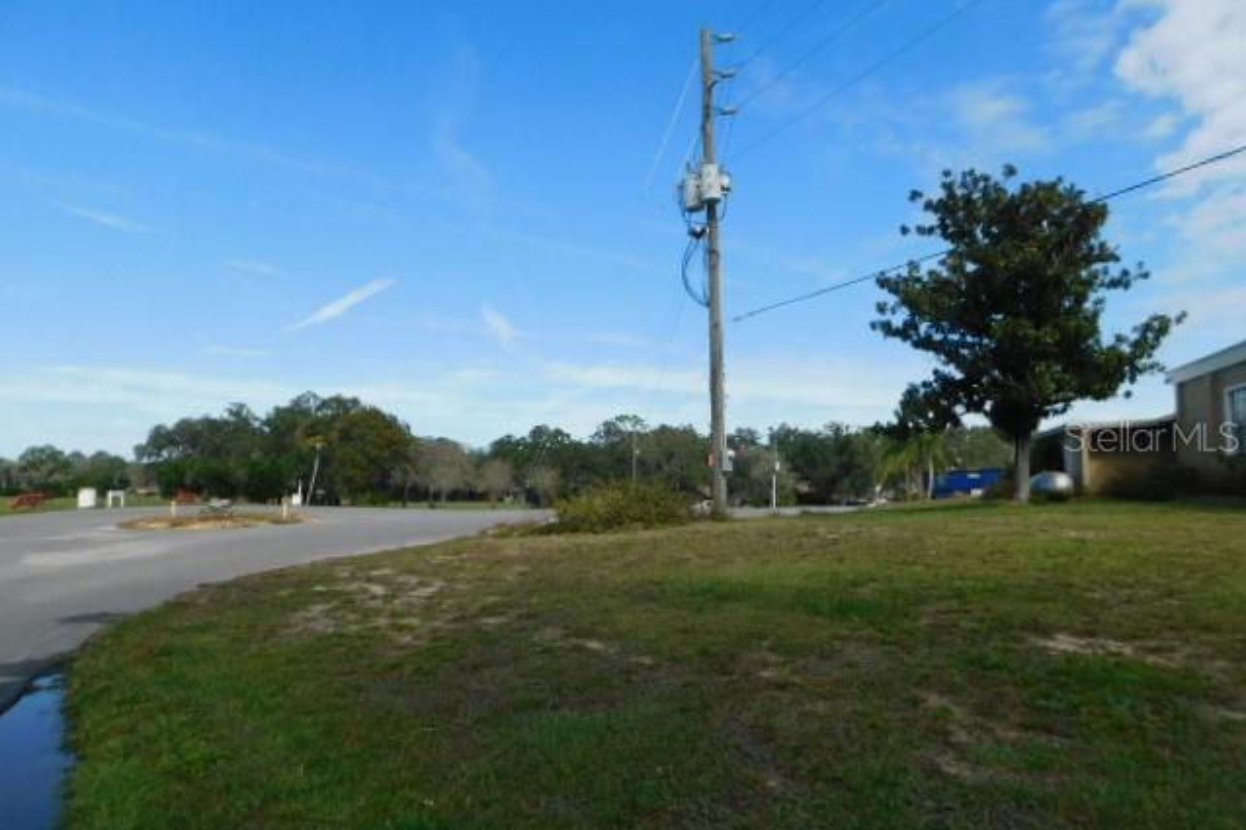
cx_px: 623
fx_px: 830
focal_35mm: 24
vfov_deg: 53.1
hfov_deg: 73.8
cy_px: 436
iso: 125
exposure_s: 1/500
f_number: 6
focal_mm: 4
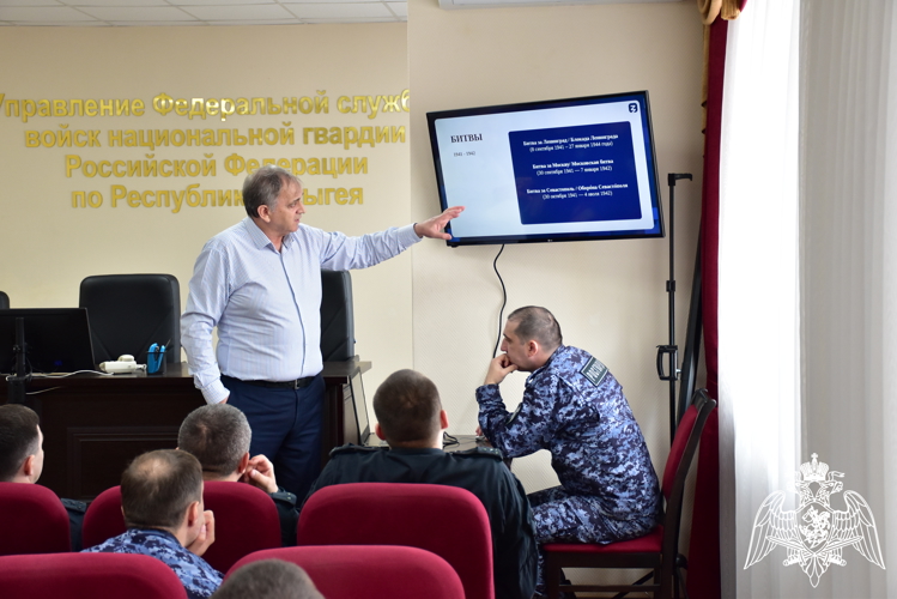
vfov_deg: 22.6
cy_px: 300
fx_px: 1495
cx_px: 448
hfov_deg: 33.4
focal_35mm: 60
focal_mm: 40
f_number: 4.5
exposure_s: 1/100
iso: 1000
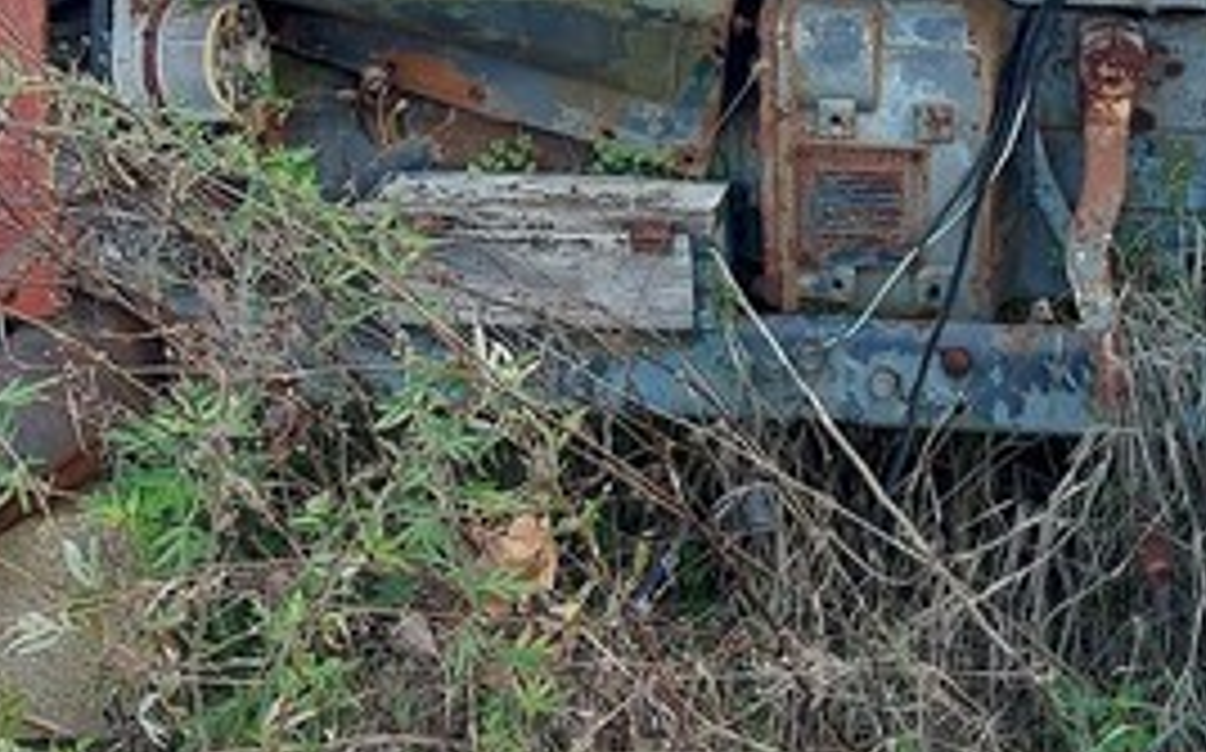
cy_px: -5
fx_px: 1872
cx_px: 878
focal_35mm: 57
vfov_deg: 21.9
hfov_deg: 35.1
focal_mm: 5.23
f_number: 1.8
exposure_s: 1/100
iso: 32
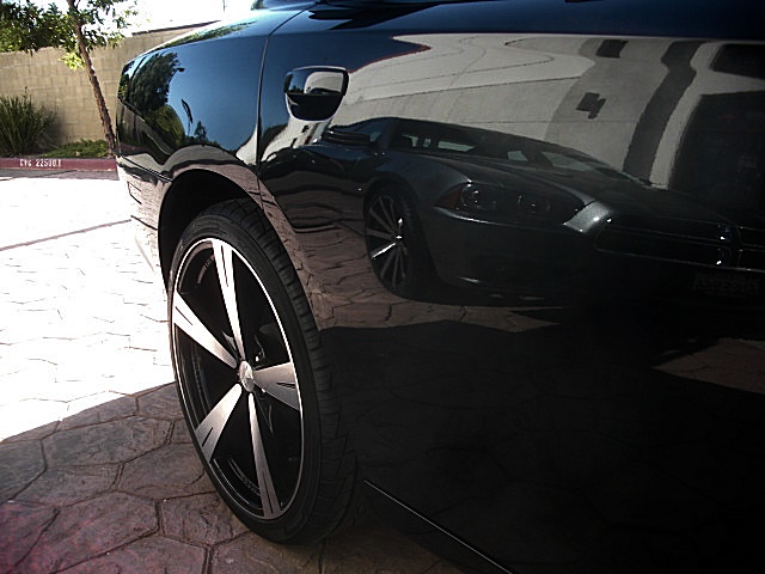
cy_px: 287
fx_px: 796
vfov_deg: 39.7
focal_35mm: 36
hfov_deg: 51.4
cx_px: 382
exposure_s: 1/160
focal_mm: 6.3
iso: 50
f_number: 2.8
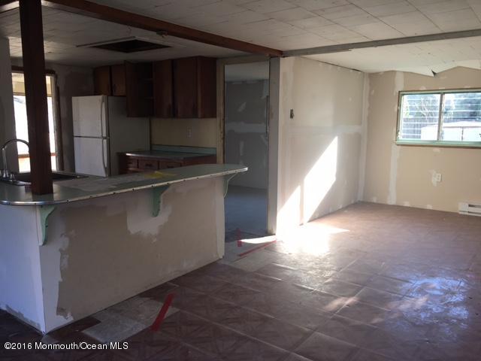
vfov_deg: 48.2
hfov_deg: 61.7
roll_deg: +0.4
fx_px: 403
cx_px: 240
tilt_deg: -8.0
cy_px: 180
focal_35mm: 29
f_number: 2.2
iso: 32
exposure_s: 1/60
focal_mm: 4.15
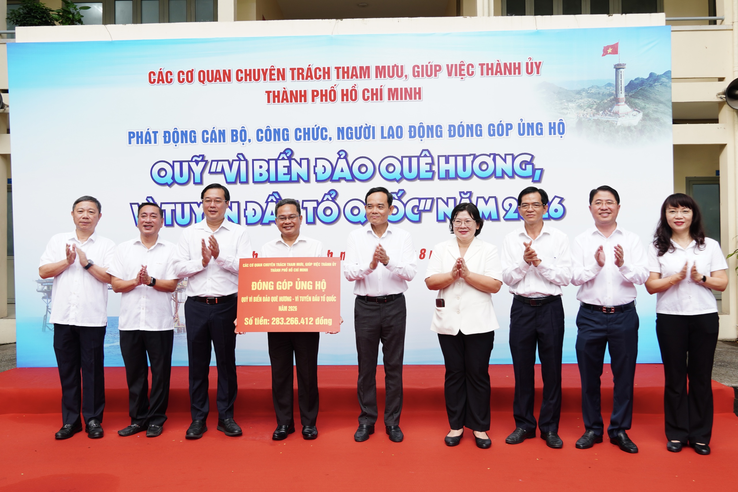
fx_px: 615
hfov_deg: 61.9
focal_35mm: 30
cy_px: 246
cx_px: 369
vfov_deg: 43.6
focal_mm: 20
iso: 100
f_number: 5.6
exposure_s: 1/50
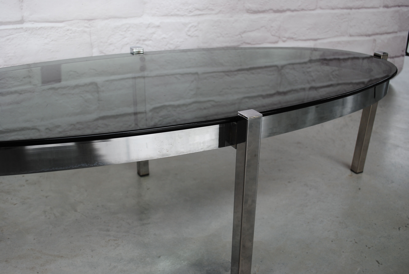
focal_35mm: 36
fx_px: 409
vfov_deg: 37.0
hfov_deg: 53.1
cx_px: 204
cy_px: 137
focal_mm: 24
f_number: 5.6
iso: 100
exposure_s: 1/125
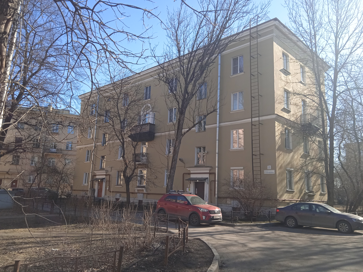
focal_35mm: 28
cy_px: 136
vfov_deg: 49.7
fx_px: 294
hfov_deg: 63.4
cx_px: 182
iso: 100
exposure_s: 1/401
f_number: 2.2
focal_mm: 3.43
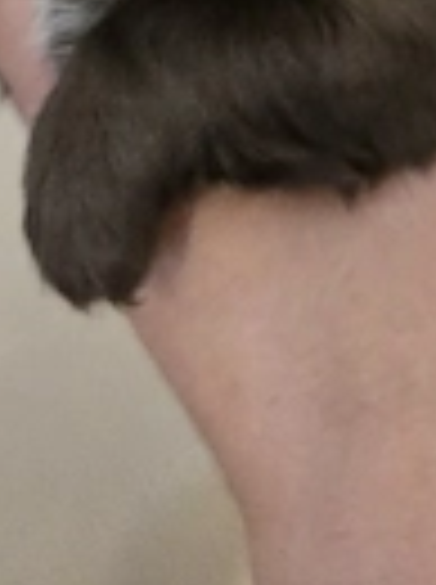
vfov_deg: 24.1
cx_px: 261
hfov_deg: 20.6
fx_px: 1196
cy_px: -171
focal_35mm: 71
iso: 640
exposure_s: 1/101
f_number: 1.8
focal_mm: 5.4
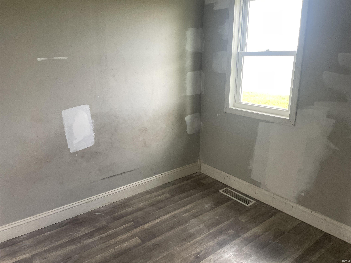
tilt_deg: -12.3
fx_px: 264
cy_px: 132
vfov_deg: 53.1
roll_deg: -1.3
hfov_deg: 67.3
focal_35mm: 26
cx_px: 176
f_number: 1.6
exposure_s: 1/120
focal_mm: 4.2
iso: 125
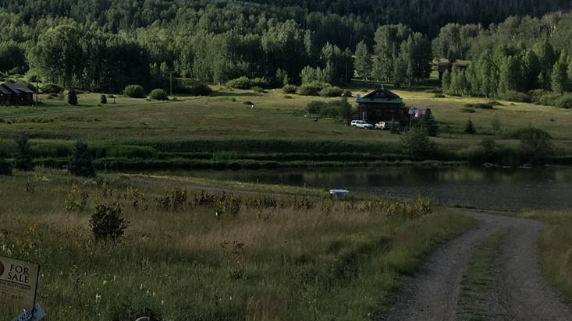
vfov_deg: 17.1
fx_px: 1046
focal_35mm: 69
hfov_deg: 28.4
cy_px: 1
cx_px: -18
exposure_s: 1/1425
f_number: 2.2
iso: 25
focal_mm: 4.15
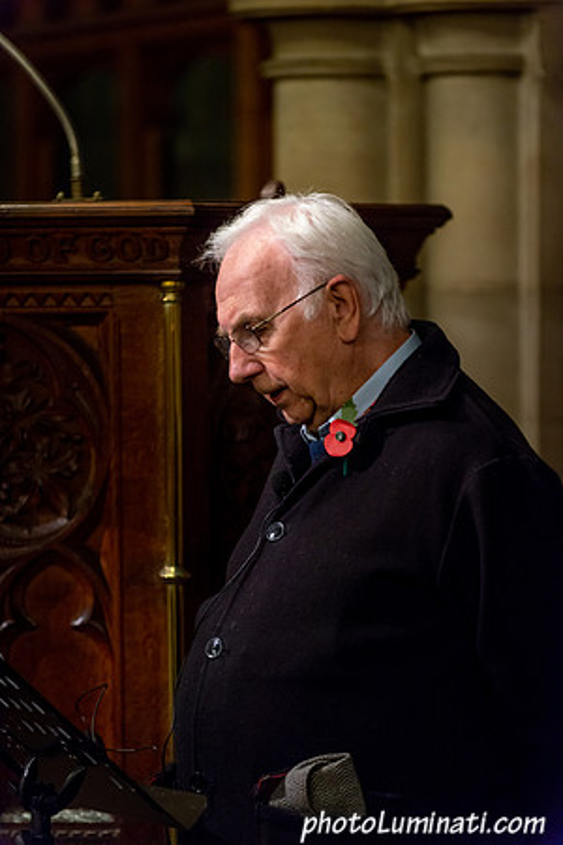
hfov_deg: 6.9
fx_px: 4691
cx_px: 282
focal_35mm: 200
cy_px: 422
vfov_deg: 10.3
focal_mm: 200
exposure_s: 1/125
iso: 2500
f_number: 2.8
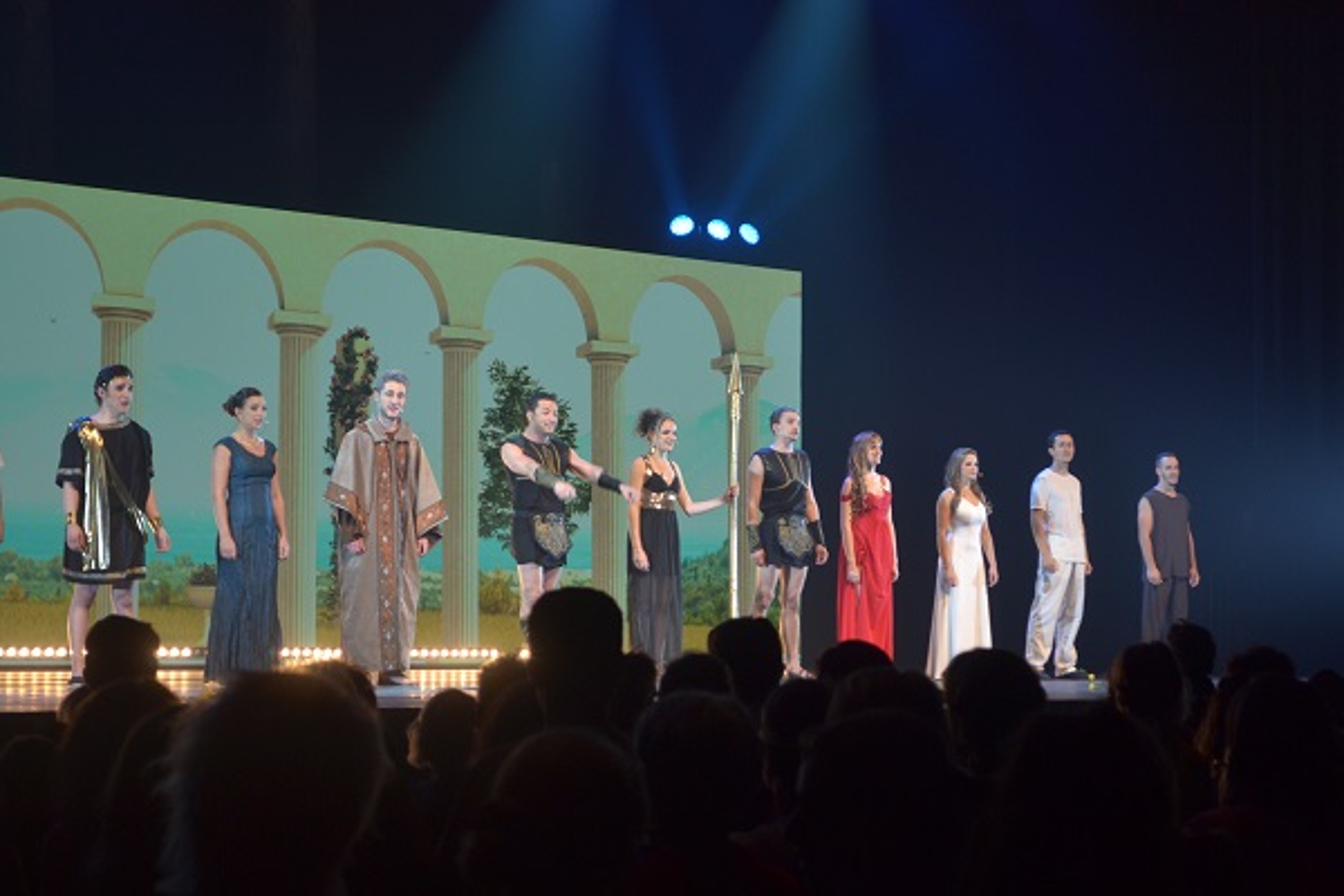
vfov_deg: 16.6
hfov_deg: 24.6
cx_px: 672
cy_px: 448
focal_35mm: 82
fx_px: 3080
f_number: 5.6
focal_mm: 55
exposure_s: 1/30
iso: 280
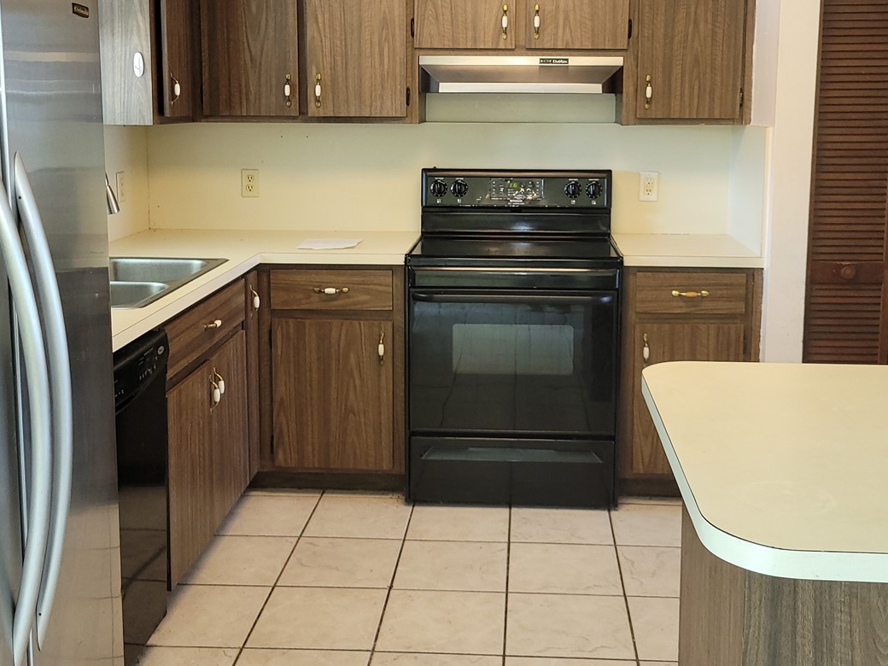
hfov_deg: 46.8
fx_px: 1026
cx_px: 466
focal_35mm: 40
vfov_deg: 35.6
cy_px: 226
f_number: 1.8
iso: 125
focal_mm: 5.4
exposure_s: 1/60
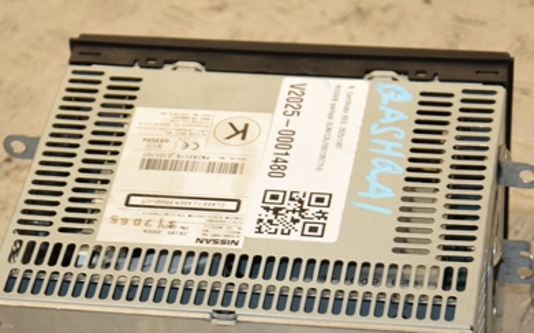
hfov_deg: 12.7
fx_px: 2400
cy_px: 285
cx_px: 253
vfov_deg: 7.9
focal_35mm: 165
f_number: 5.6
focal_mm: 66
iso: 800
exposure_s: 1/200
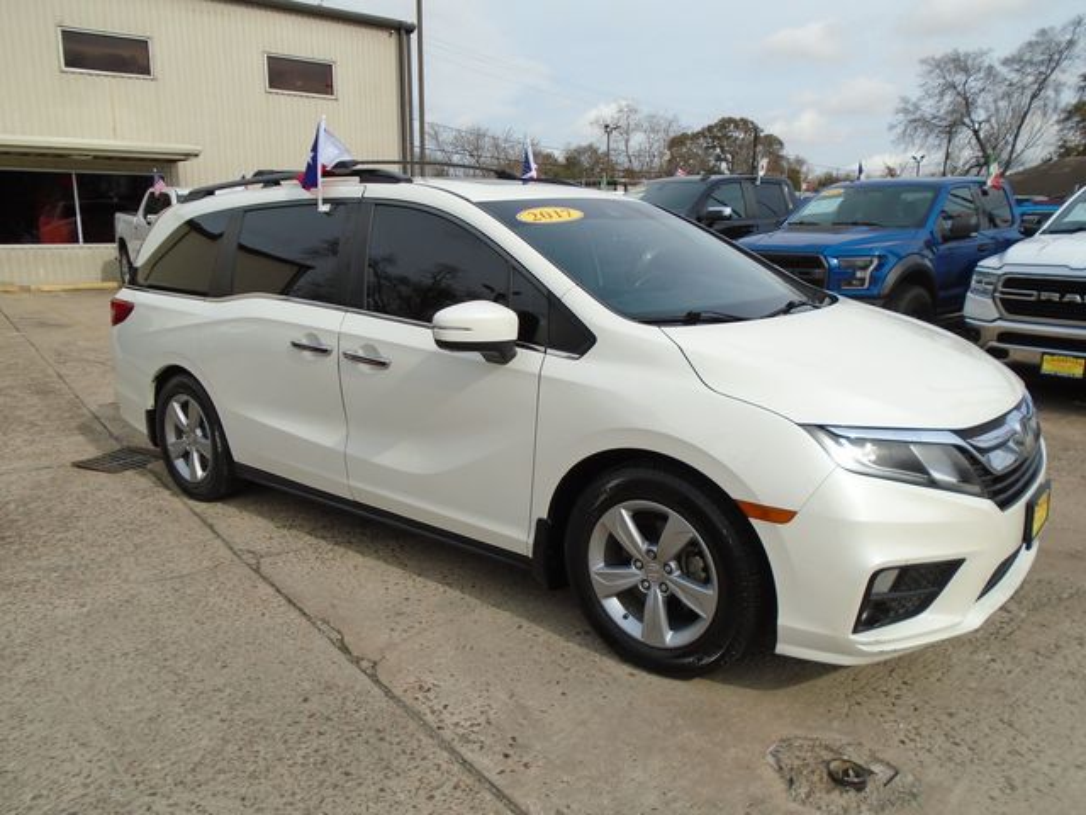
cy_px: 408
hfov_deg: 67.3
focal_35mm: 26
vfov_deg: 53.1
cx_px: 543
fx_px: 816
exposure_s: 1/1500
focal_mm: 4.6
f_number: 8
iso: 100
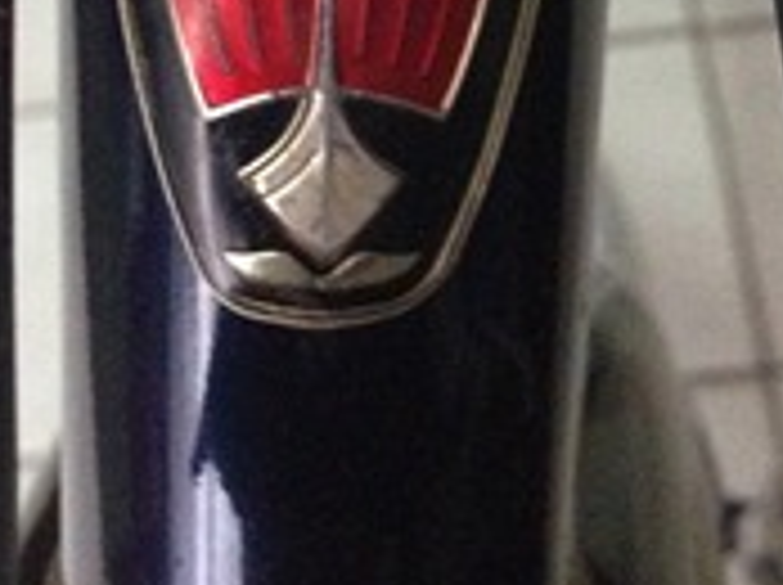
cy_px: -338
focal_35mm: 121
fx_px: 2733
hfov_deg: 16.3
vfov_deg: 11.6
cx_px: 450
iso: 400
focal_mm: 4.28
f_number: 2.4
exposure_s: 1/20
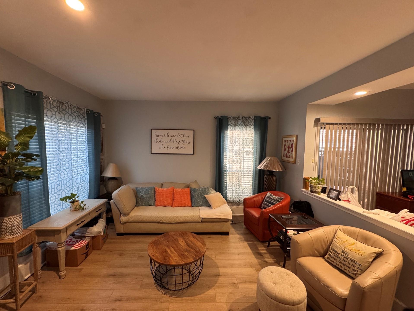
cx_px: 197
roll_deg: +0.1
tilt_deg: -4.2
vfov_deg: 81.7
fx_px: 179
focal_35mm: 15
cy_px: 160
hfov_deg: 98.1
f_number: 2.2
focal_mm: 2.22
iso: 400
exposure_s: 1/60
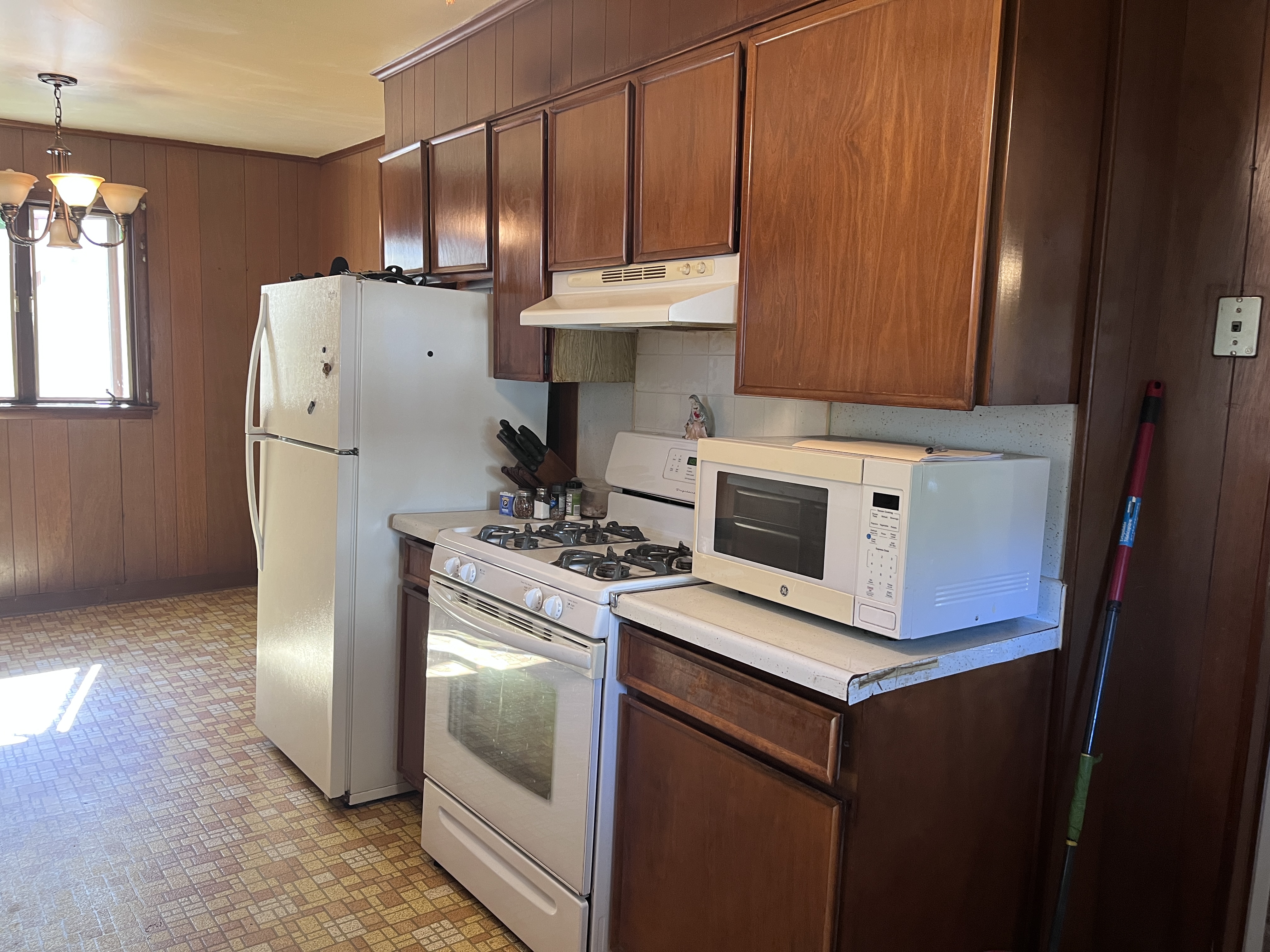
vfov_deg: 53.1
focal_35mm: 26
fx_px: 954
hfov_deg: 67.3
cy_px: 476
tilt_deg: -7.3
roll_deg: -2.2
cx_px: 635
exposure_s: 1/60
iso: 125
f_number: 1.6
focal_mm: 5.1
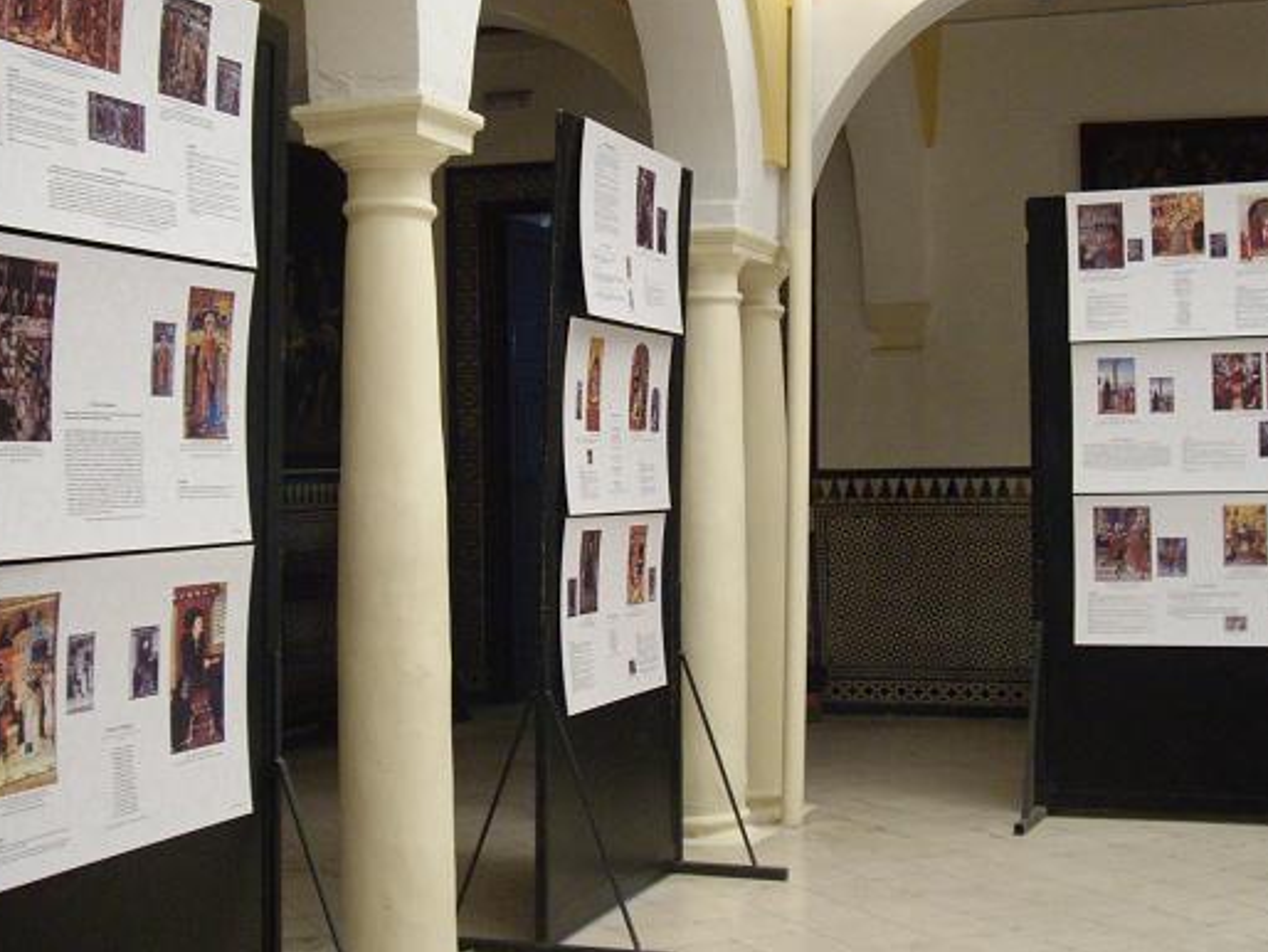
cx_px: 627
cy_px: 370
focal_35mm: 54
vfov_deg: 27.0
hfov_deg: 35.5
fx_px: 1979
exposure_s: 1/30
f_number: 2.8
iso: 400
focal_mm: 7.9
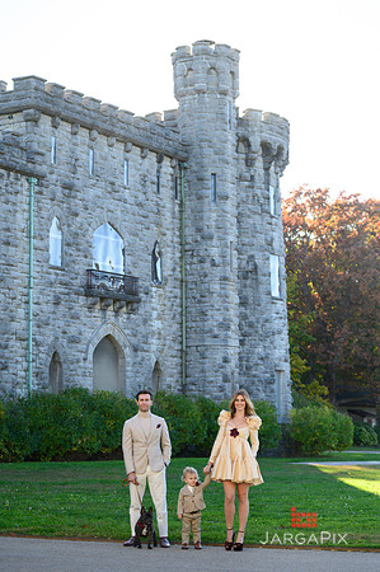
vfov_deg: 24.8
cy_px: 286
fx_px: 1301
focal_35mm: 82
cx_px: 190
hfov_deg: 16.6
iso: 1600
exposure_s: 1/5000
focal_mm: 82
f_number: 3.2
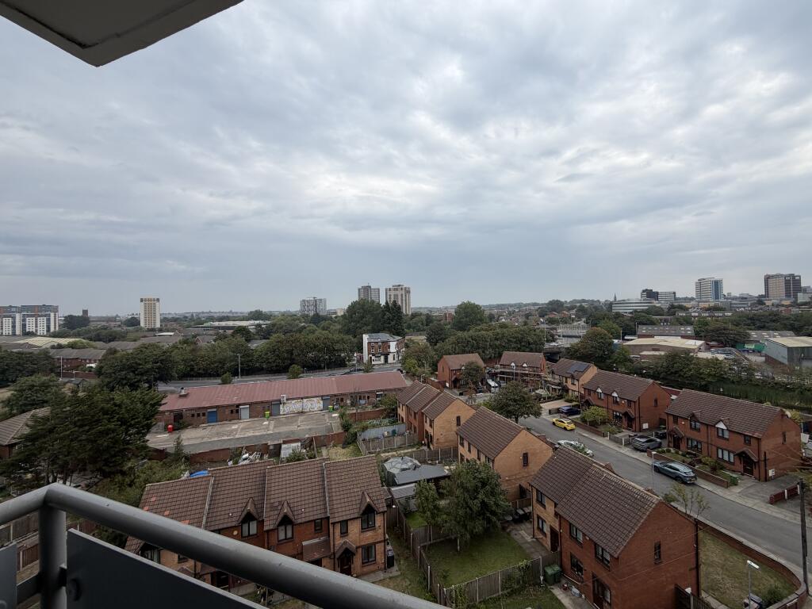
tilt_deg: +2.7
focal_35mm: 14
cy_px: 304
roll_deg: +1.5
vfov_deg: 85.7
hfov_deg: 102.1
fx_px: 328
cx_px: 406
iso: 20
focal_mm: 2.22
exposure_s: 1/770
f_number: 2.2
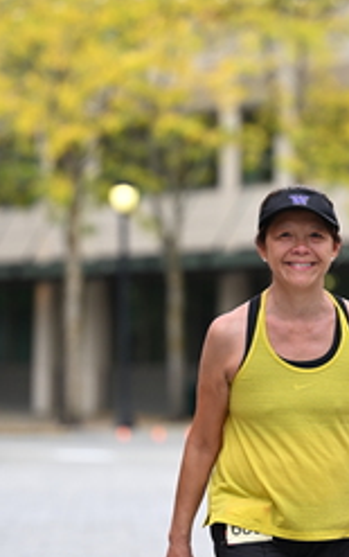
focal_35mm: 272
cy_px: 286
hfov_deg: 4.8
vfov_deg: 7.7
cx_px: 301
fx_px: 4127
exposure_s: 1/1600
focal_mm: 120
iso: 640
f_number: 2.8
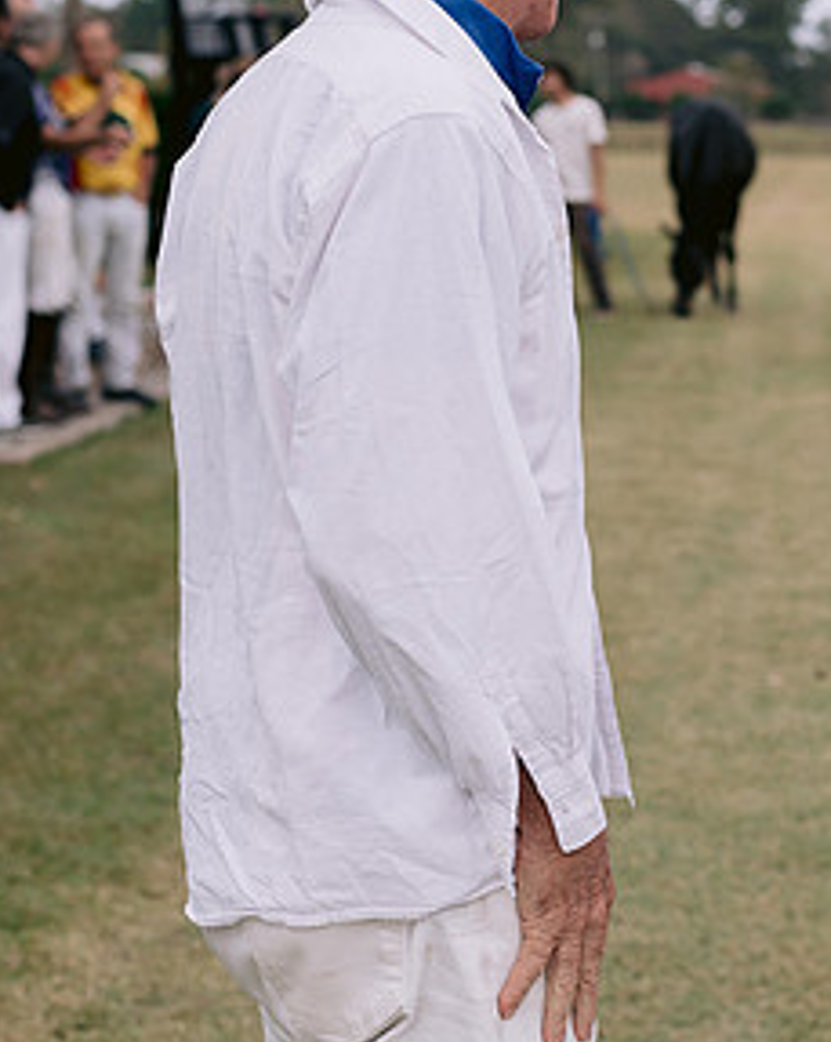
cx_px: 846
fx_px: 2925
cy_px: 358
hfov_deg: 15.8
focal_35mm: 95
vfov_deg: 20.1
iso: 200
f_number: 4
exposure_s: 1/2500
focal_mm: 50
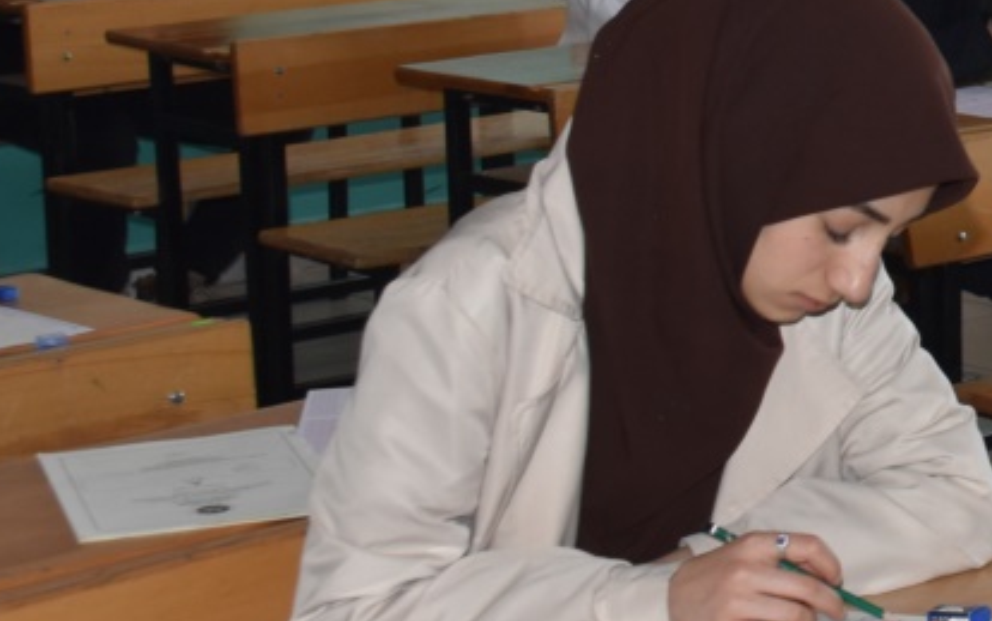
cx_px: 1368
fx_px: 3272
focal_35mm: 121
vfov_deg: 10.7
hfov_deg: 16.1
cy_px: -31
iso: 400
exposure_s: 1/250
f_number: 6.3
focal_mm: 24
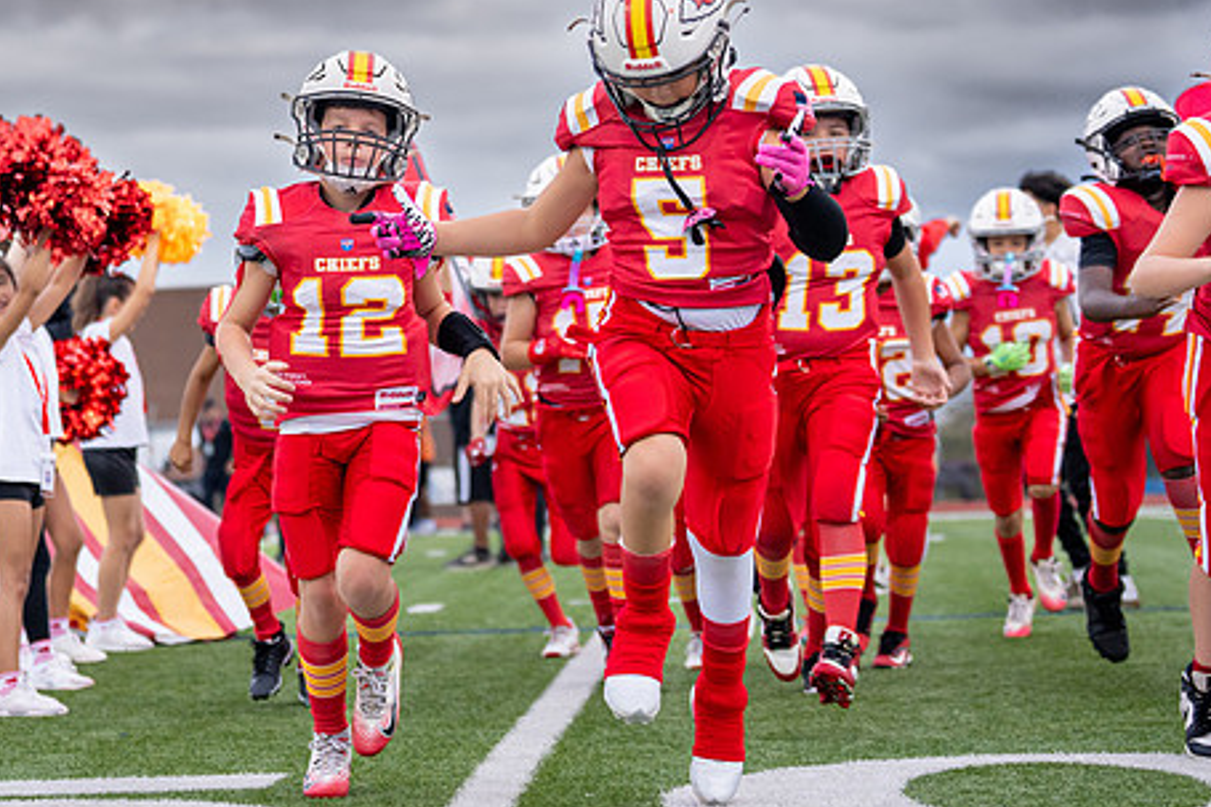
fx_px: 4136
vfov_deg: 11.1
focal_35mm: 123
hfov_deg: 16.6
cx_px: 372
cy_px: 207
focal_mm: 70
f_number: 2.8
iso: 640
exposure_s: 1/1250
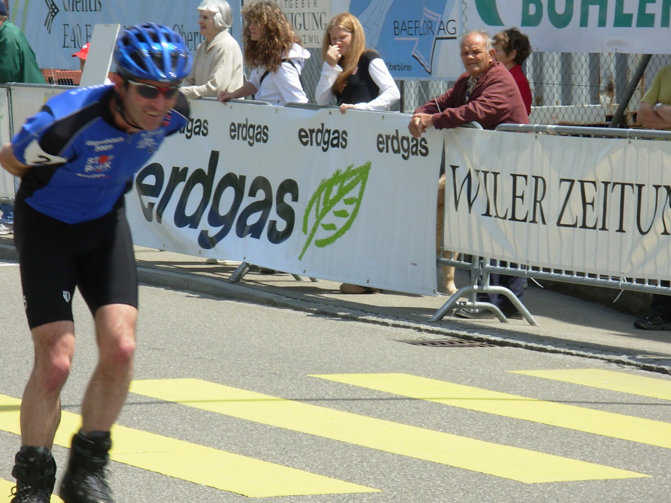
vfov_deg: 7.8
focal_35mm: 190
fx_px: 3683
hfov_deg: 10.4
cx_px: 336
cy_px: 252
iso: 50
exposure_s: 1/157
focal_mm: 31.4
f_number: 8.4
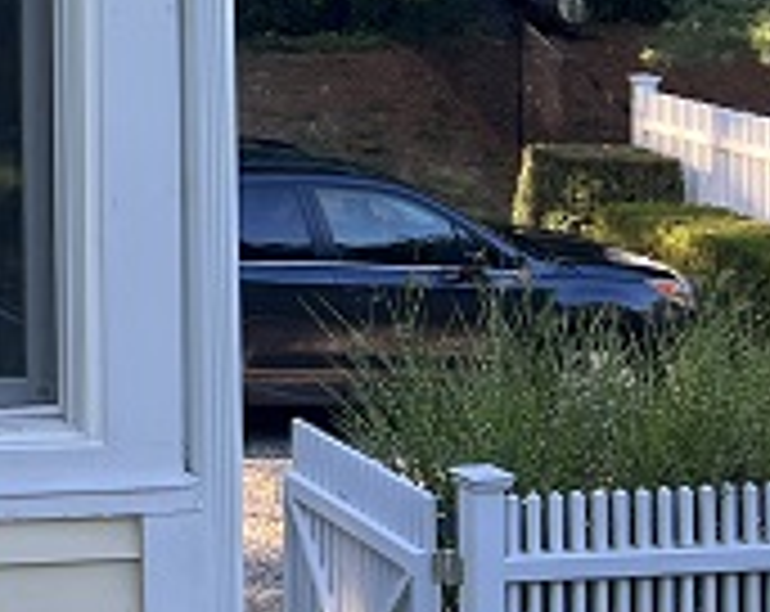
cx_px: -549
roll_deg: +0.9
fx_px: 2706
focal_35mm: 119
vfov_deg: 12.5
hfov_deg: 14.5
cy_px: -194
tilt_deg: -1.5
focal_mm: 5.7
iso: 40
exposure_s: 1/262
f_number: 1.5
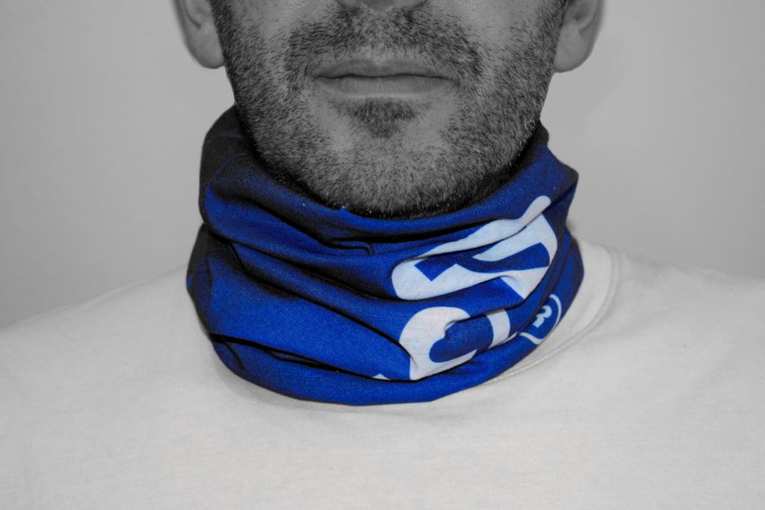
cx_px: 382
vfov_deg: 17.5
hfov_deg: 26.0
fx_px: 1658
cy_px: 255
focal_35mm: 78
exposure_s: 1/60
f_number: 5.6
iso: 1250
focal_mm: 52
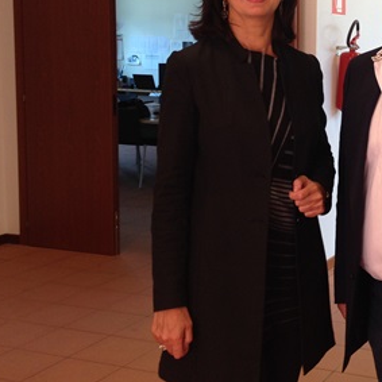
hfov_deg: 25.0
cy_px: 144
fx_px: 824
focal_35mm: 66
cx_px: 371
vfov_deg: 26.0
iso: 64
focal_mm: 4.12
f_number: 2.4
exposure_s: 1/40
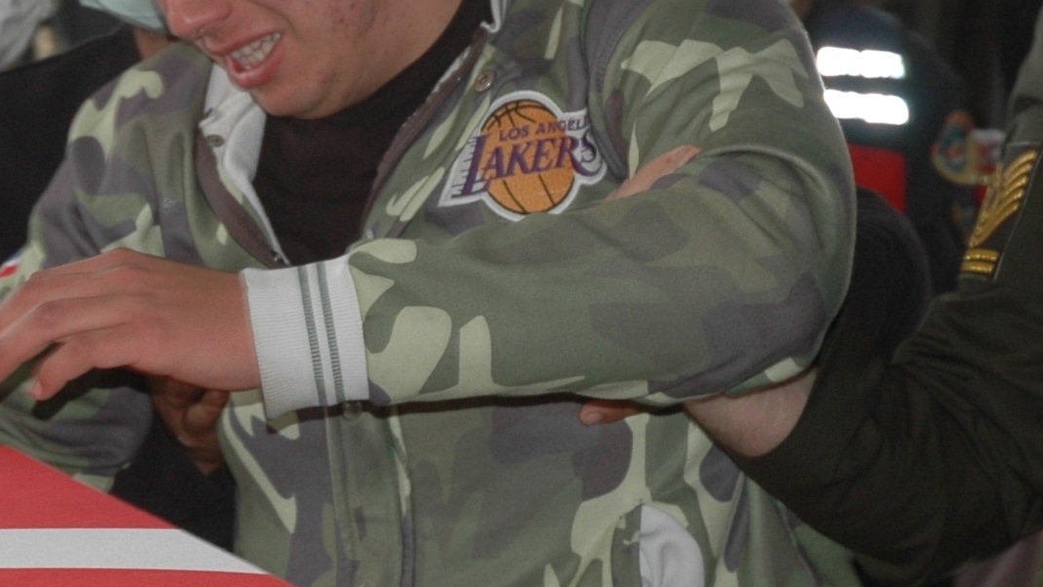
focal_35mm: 211
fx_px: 5835
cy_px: 254
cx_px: 234
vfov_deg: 5.8
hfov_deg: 10.2
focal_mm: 48
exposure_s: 1/60
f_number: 4.5
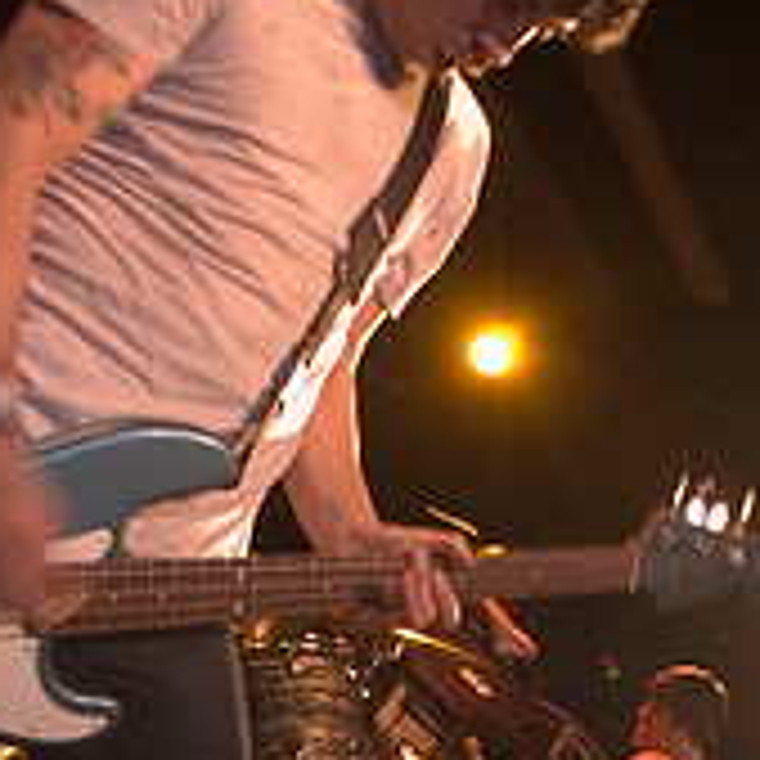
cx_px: 501
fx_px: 1689
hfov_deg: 25.2
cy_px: 670
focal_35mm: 68
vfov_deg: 24.7
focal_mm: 20
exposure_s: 1/80
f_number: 2.8
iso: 800
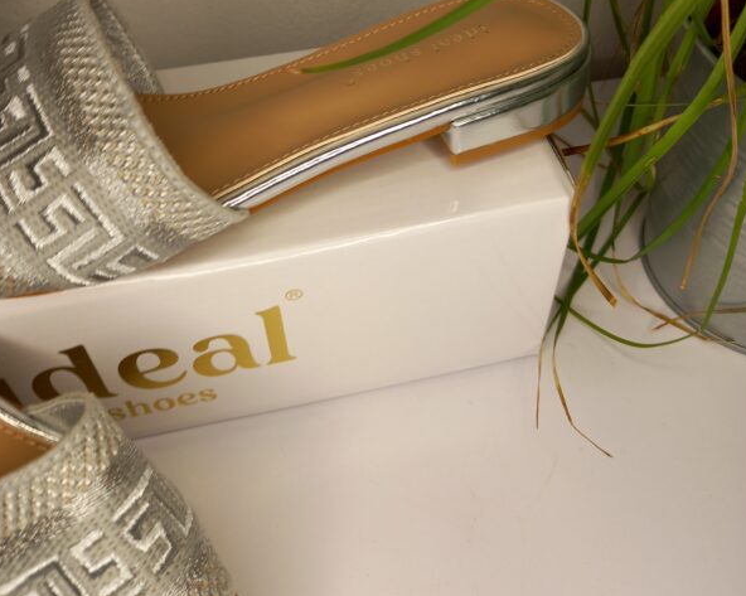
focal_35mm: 33
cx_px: 374
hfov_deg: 54.2
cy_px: 175
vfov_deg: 43.5
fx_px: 728
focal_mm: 4.6
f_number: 2
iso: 32
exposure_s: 1/50
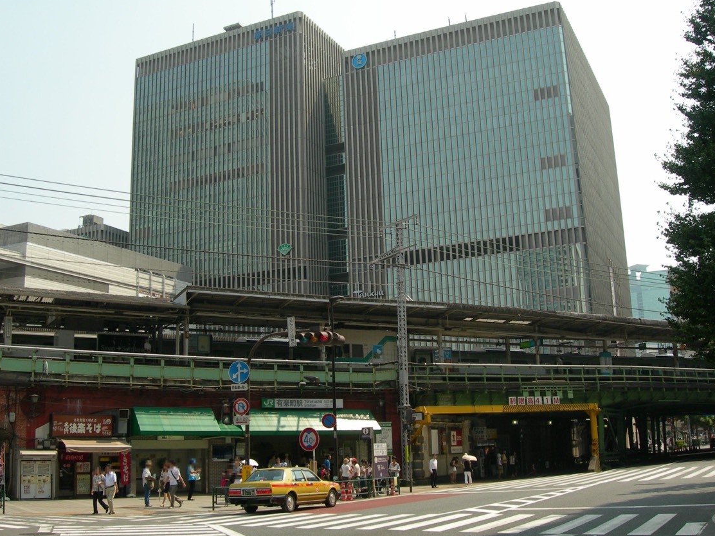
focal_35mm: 41
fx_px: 847
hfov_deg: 45.8
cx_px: 351
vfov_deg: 35.1
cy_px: 264
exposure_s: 1/302
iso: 50
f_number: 4.8
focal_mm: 7.8
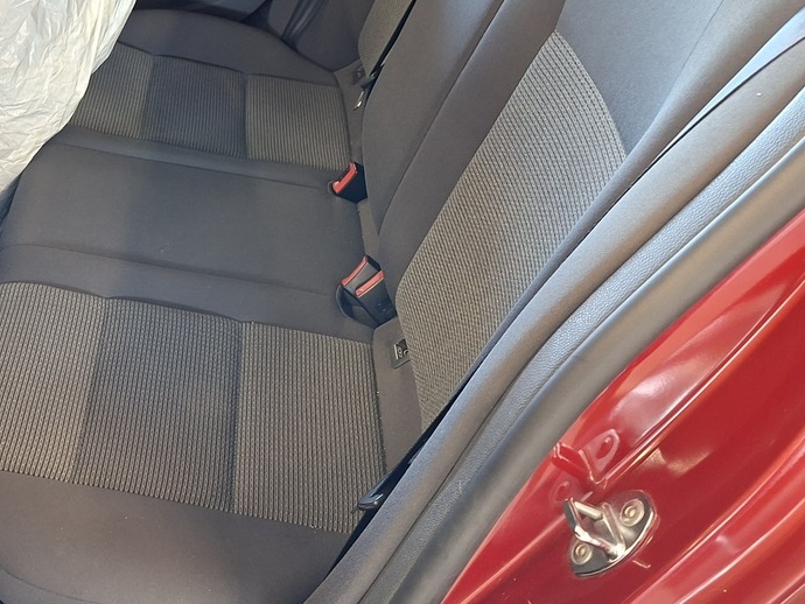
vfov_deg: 30.3
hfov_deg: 38.5
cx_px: 194
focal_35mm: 48
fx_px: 1117
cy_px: 309
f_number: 1.8
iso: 250
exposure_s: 1/33
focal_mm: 5.54
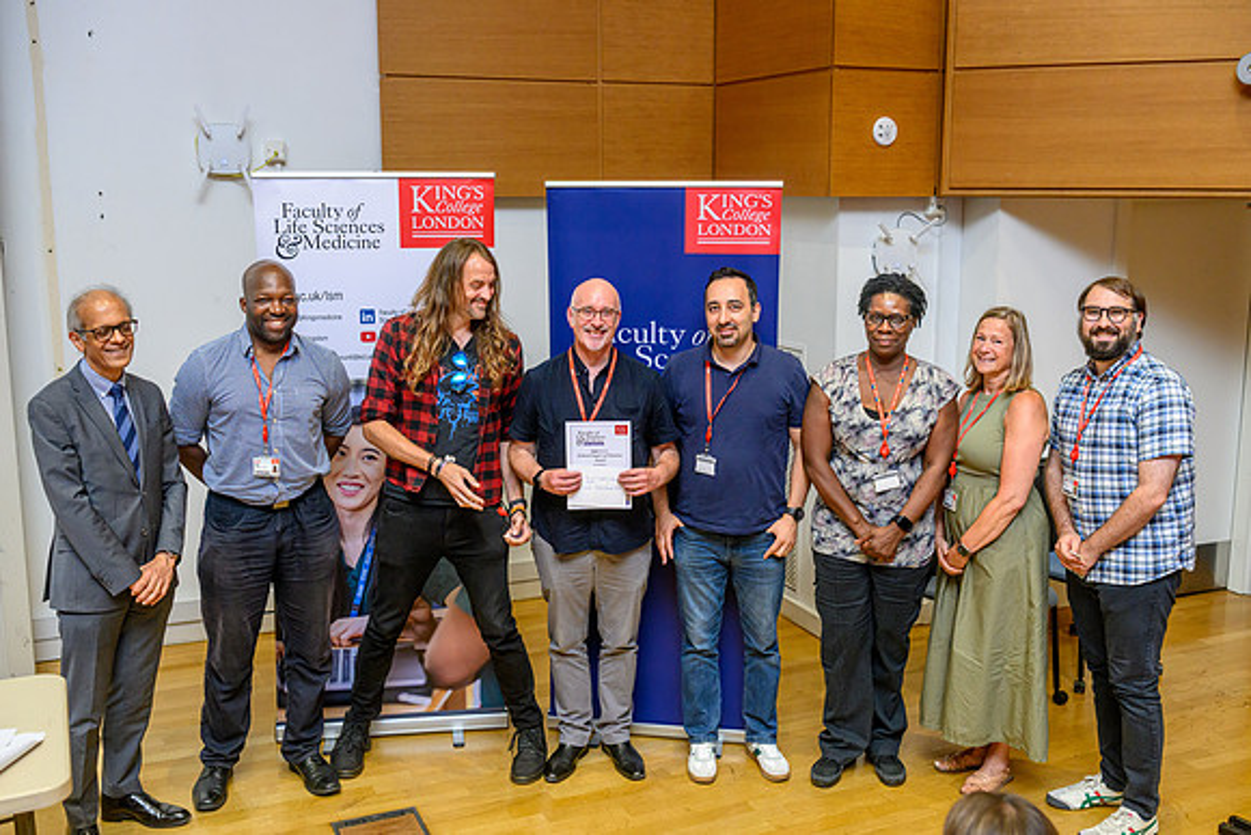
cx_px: 626
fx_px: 1235
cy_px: 418
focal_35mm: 36
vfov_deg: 37.4
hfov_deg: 53.7
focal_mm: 35
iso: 2500
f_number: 3.5
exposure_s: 1/200
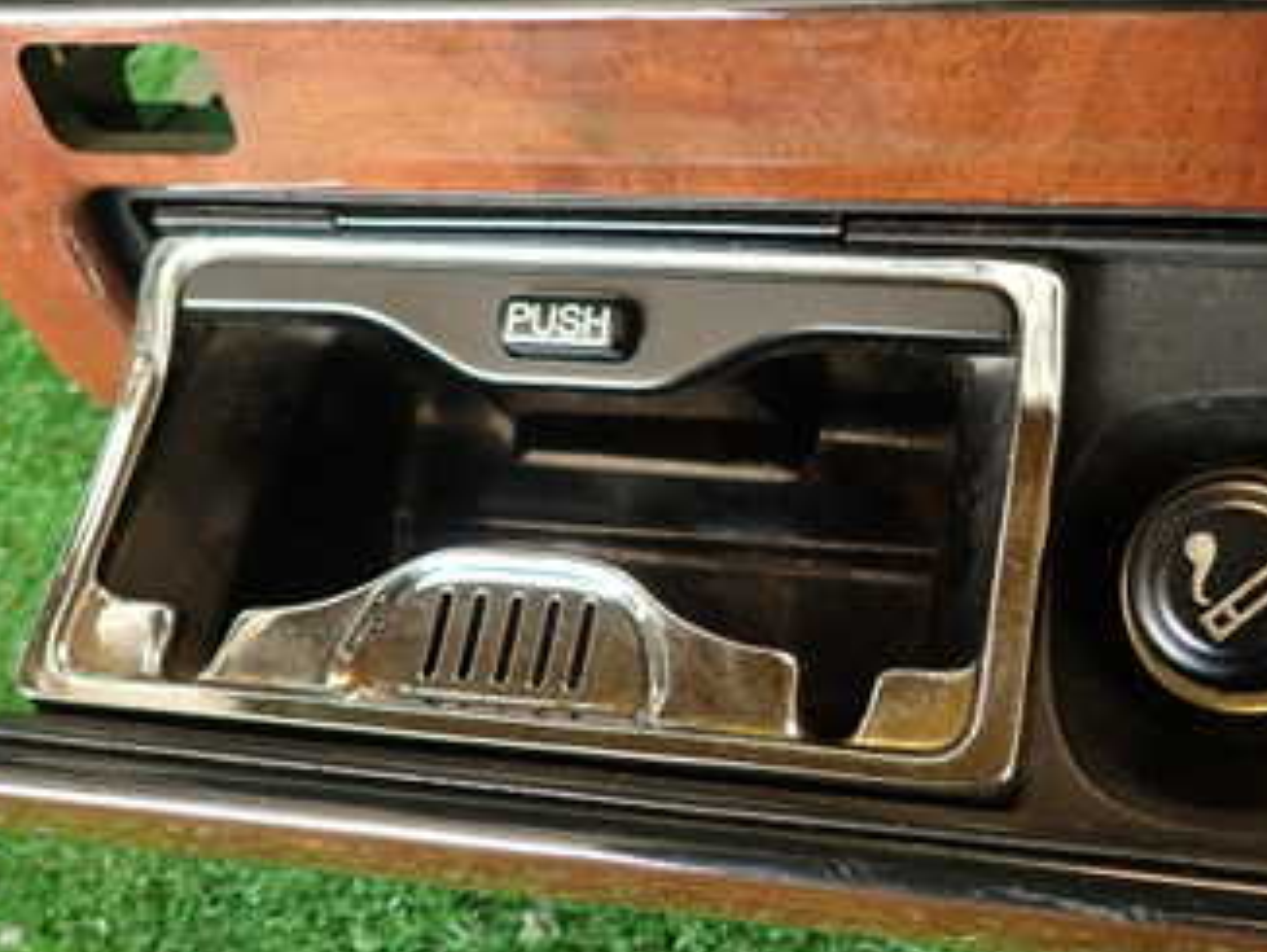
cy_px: 427
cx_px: 867
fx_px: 1685
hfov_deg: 40.6
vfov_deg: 31.5
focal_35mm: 46
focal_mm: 4.5
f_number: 2
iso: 200
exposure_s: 1/50
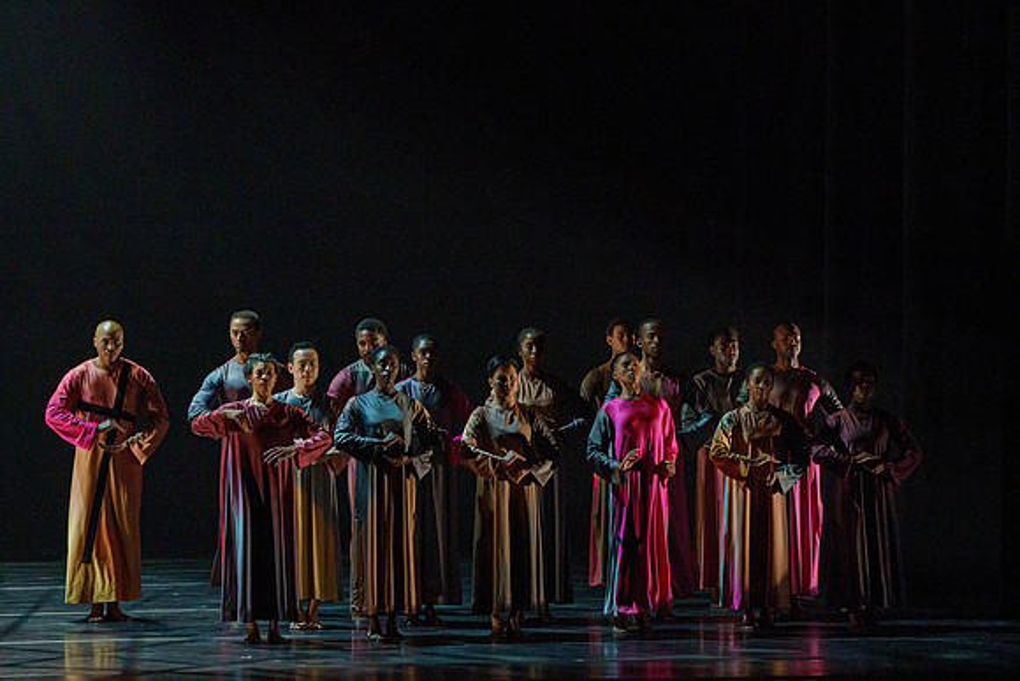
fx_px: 6080
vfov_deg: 6.4
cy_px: 295
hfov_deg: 9.6
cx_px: 513
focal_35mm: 215
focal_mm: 181
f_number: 5.6
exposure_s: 1/250
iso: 6400
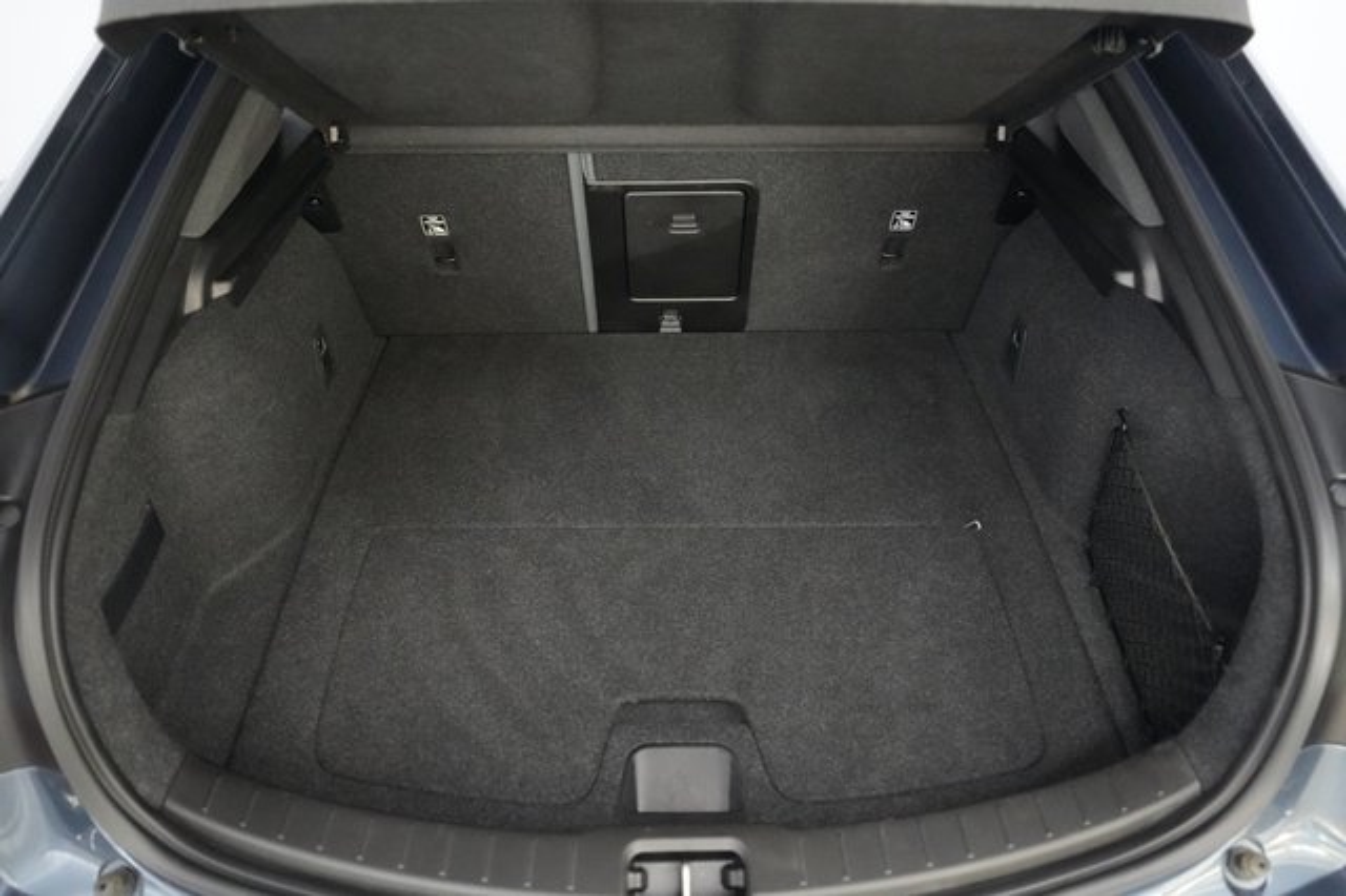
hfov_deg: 69.4
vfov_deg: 49.5
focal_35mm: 26
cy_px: 448
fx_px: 972
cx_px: 673
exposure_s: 1/160
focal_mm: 26
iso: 12800
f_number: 2.8
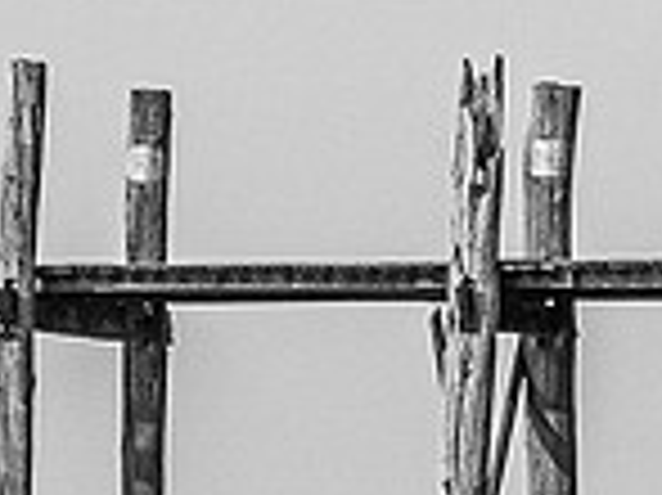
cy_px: 1016
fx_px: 16949
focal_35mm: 887
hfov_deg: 2.2
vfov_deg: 1.7
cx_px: -1239
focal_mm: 140
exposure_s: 1/800
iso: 800
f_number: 11
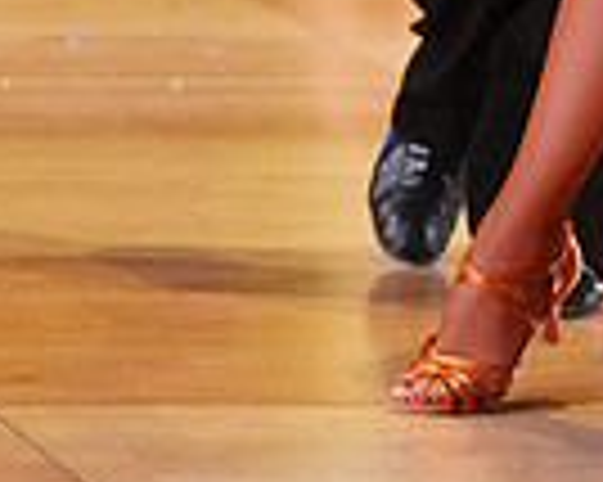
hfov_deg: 3.7
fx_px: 9327
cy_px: -568
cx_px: 628
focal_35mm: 523
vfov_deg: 2.9
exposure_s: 1/400
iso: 3200
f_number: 4
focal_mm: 129
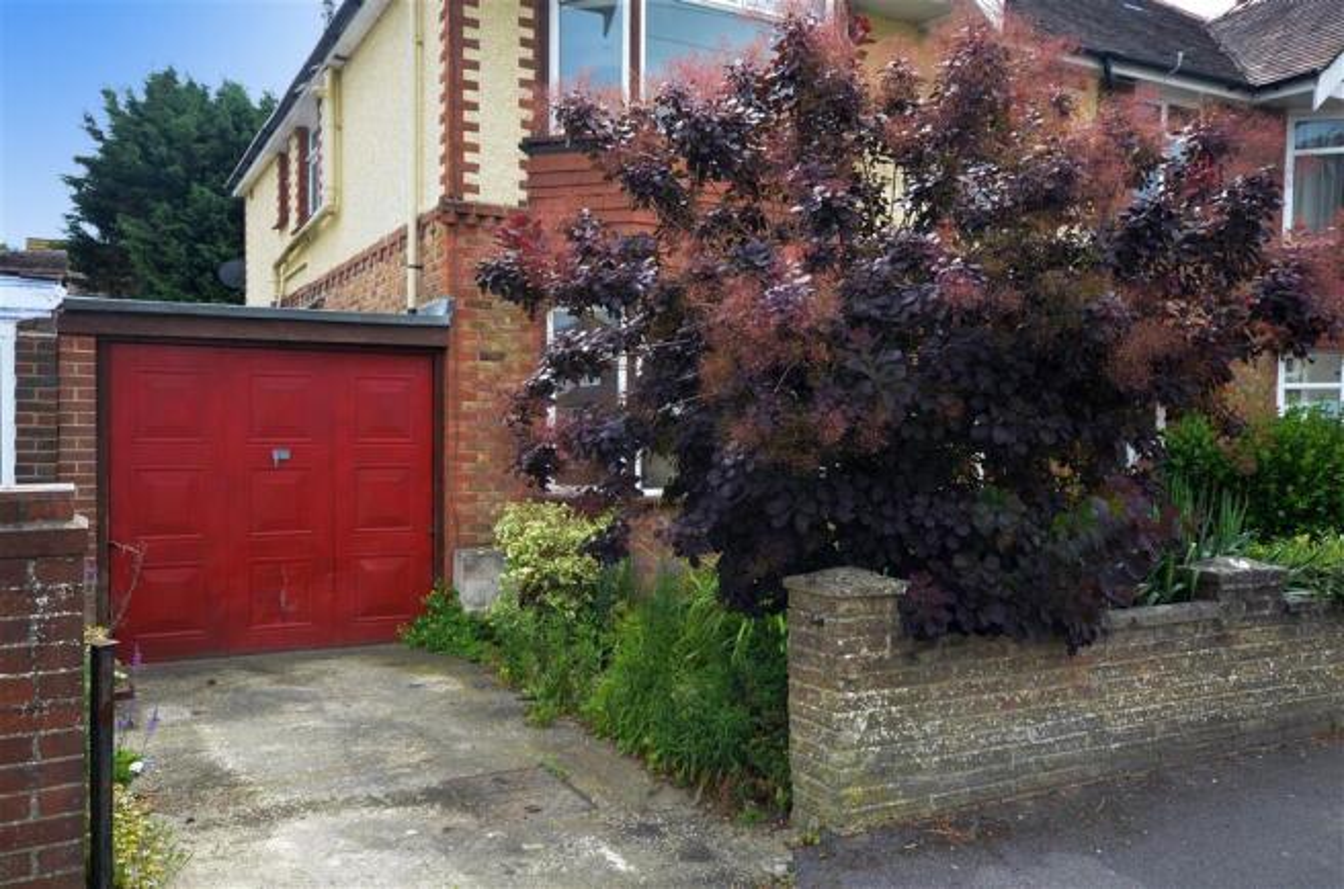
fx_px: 1117
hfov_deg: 62.0
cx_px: 672
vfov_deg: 43.4
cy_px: 444
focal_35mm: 30
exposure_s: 1/50
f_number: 8
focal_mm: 20
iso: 160
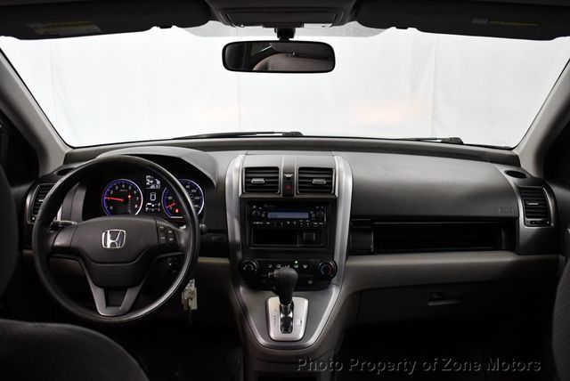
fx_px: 571
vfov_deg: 36.9
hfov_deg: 53.1
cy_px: 190
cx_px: 285
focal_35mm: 36
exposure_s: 1/125
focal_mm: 18
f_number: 3.5
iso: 2200
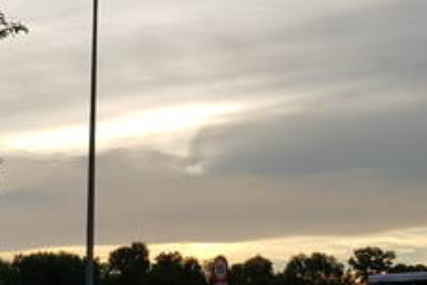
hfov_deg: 25.8
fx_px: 913
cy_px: 167
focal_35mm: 77
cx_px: 84
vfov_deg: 17.7
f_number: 1.7
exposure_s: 1/2152
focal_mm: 4.3
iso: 40
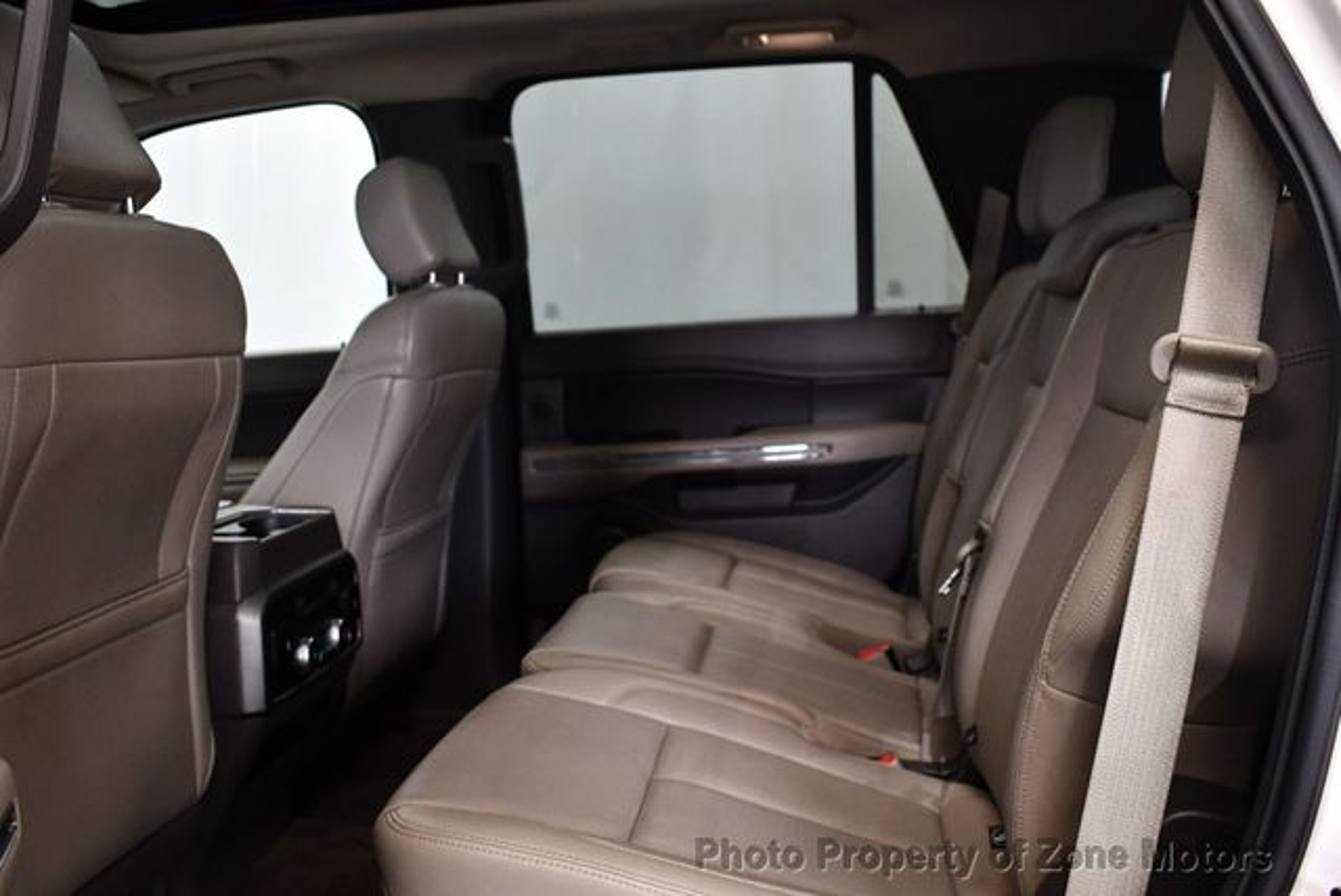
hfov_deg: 53.1
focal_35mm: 36
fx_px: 1342
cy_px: 448
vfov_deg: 36.9
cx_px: 670
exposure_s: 1/125
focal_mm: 18
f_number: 3.5
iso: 1400
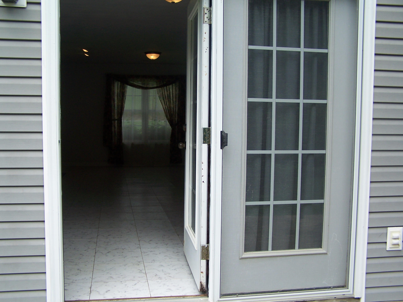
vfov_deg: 37.7
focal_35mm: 38
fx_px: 442
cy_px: 151
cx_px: 202
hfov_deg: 49.0
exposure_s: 1/500
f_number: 2.8
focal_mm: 6.3
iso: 80
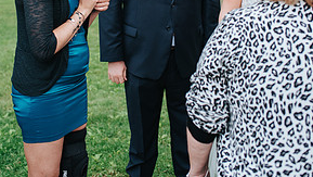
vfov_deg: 20.1
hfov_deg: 36.6
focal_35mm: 57
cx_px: 158
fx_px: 473
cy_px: -24
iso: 720
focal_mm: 35
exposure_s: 1/800
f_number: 3.2
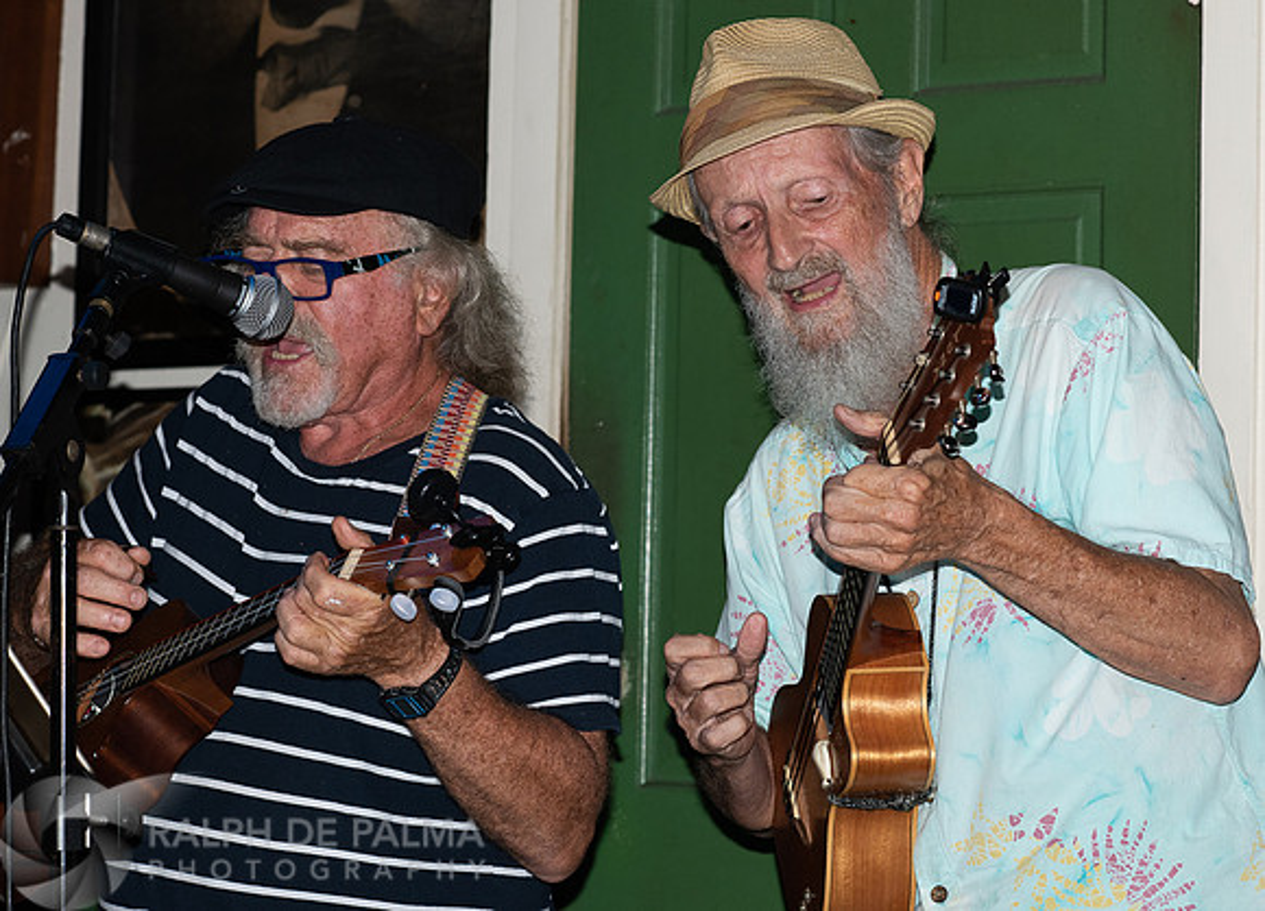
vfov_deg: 13.0
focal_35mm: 111
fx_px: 4001
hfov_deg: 17.9
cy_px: 421
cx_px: 847
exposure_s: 1/160
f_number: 5.6
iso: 800
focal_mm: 85
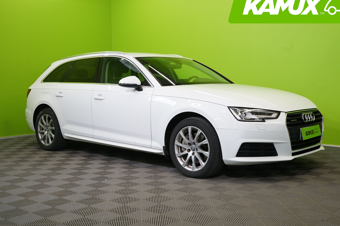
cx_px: 177
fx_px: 416
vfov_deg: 30.5
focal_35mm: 44
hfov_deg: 44.5
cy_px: 110
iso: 400
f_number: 6.3
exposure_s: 1/40
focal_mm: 37
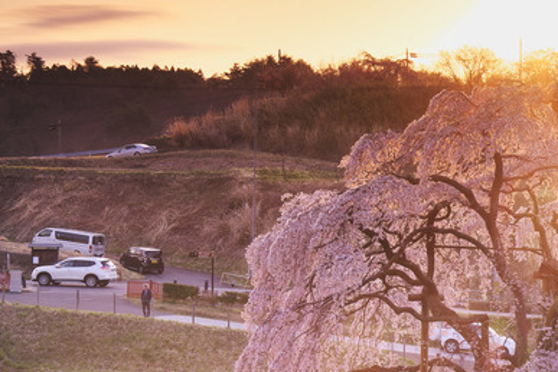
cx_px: 663
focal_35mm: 124
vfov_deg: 11.0
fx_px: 1922
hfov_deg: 15.9
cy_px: 239
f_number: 10
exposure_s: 1/25
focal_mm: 48
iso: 100
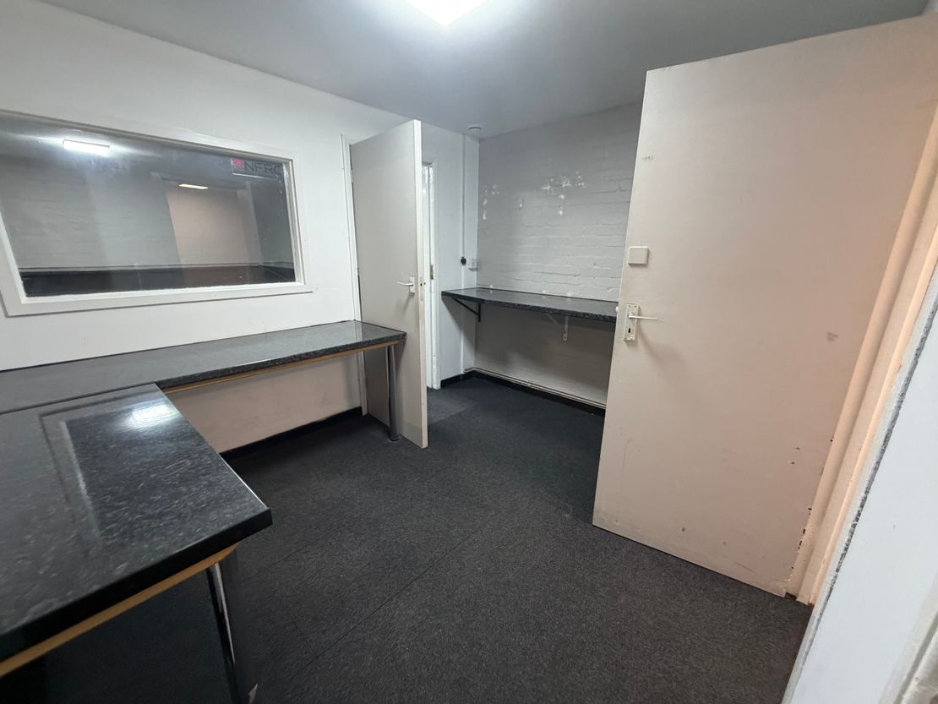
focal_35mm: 14
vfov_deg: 85.7
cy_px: 352
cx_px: 469
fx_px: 379
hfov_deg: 102.1
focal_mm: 2.22
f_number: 2.2
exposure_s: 1/100
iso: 320
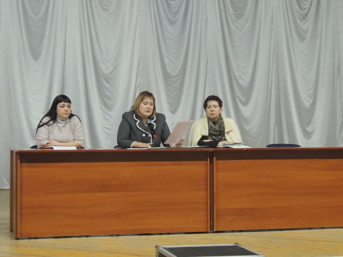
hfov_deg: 22.8
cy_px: 130
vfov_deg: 17.2
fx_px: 852
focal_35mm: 86
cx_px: 173
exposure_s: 1/25
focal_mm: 15.1
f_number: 4
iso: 640
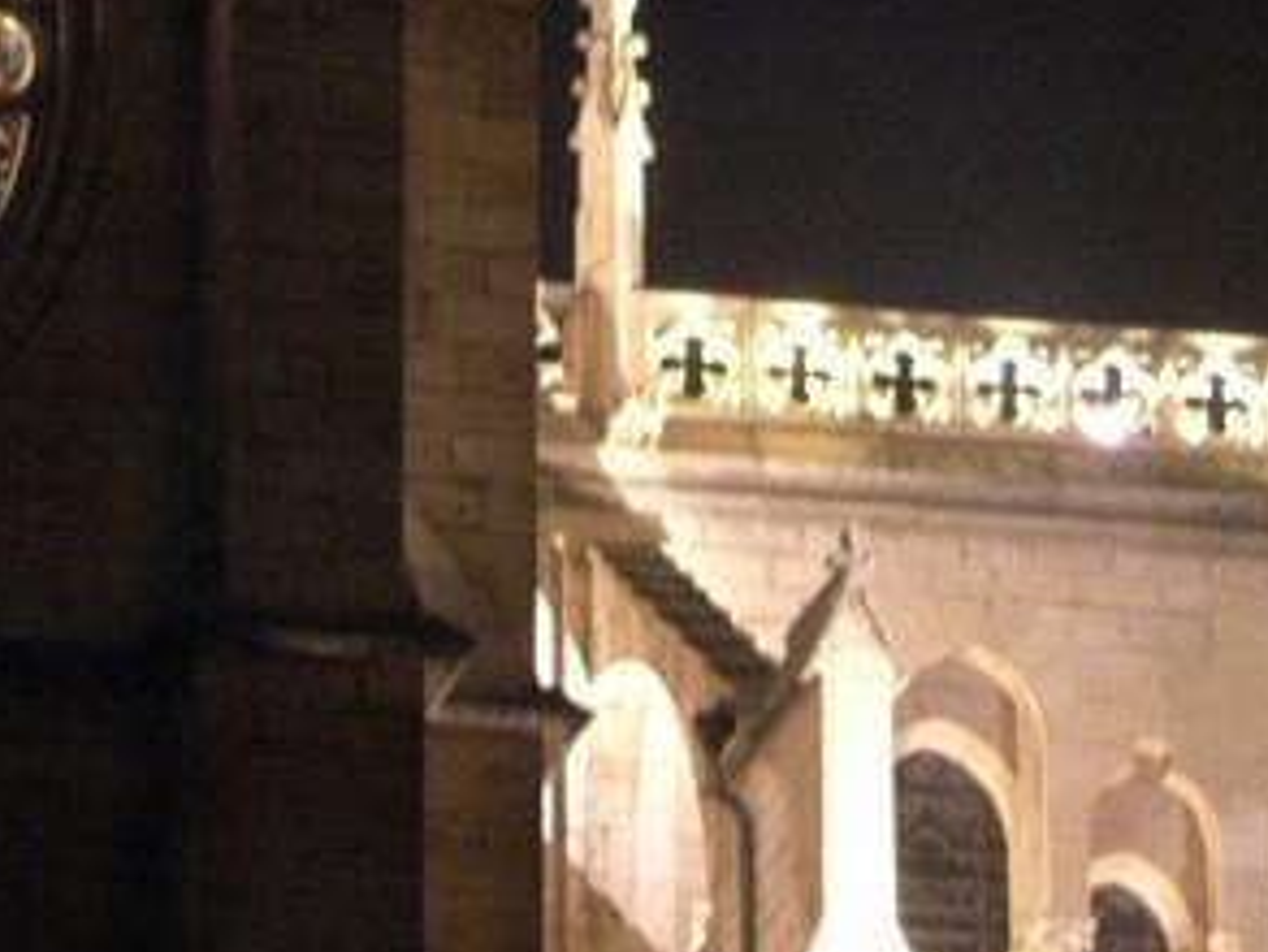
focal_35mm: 234
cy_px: 121
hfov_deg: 8.5
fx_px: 8575
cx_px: 389
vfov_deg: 6.3
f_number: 3.7
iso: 313
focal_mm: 14.2
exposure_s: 2
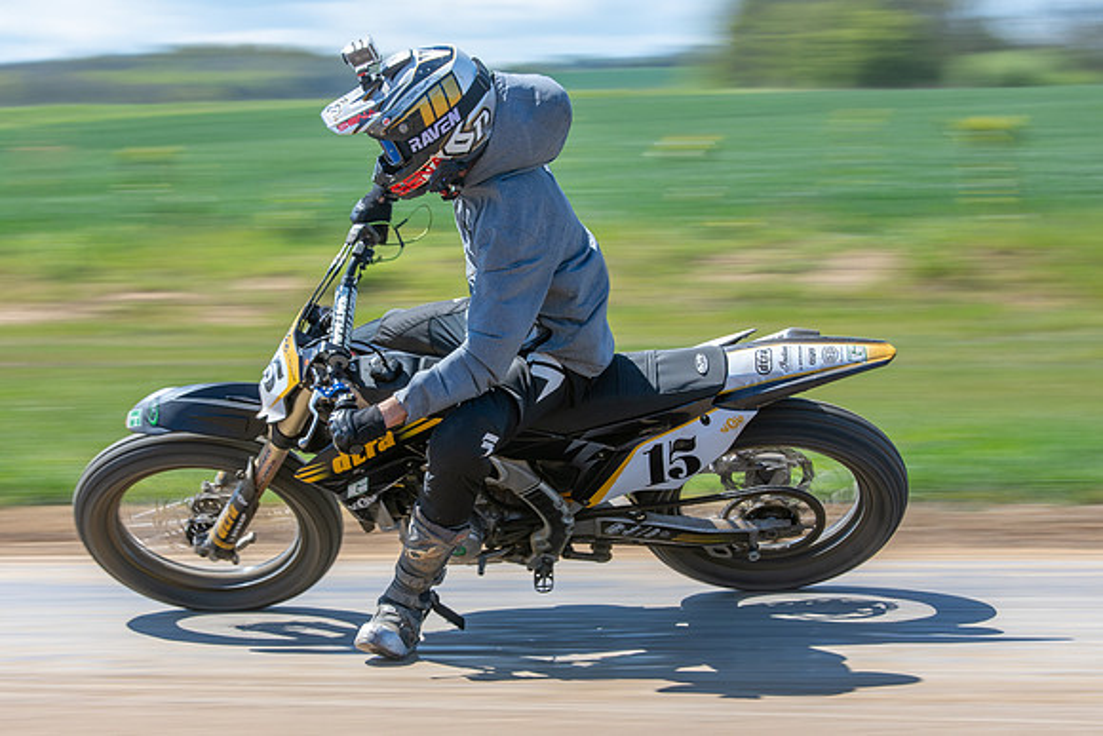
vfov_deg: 9.7
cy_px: 376
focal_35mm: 142
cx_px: 496
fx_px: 4339
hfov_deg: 14.5
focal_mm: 78
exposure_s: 1/160
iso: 200
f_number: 8
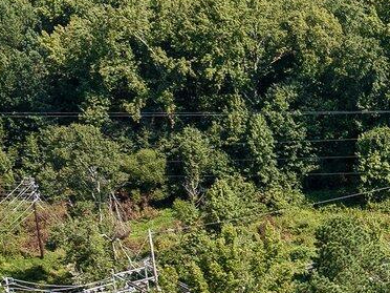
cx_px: 681
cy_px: 387
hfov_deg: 13.5
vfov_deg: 11.0
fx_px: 1487
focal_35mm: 132
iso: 100
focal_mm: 12.29
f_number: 2.8
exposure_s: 1/120
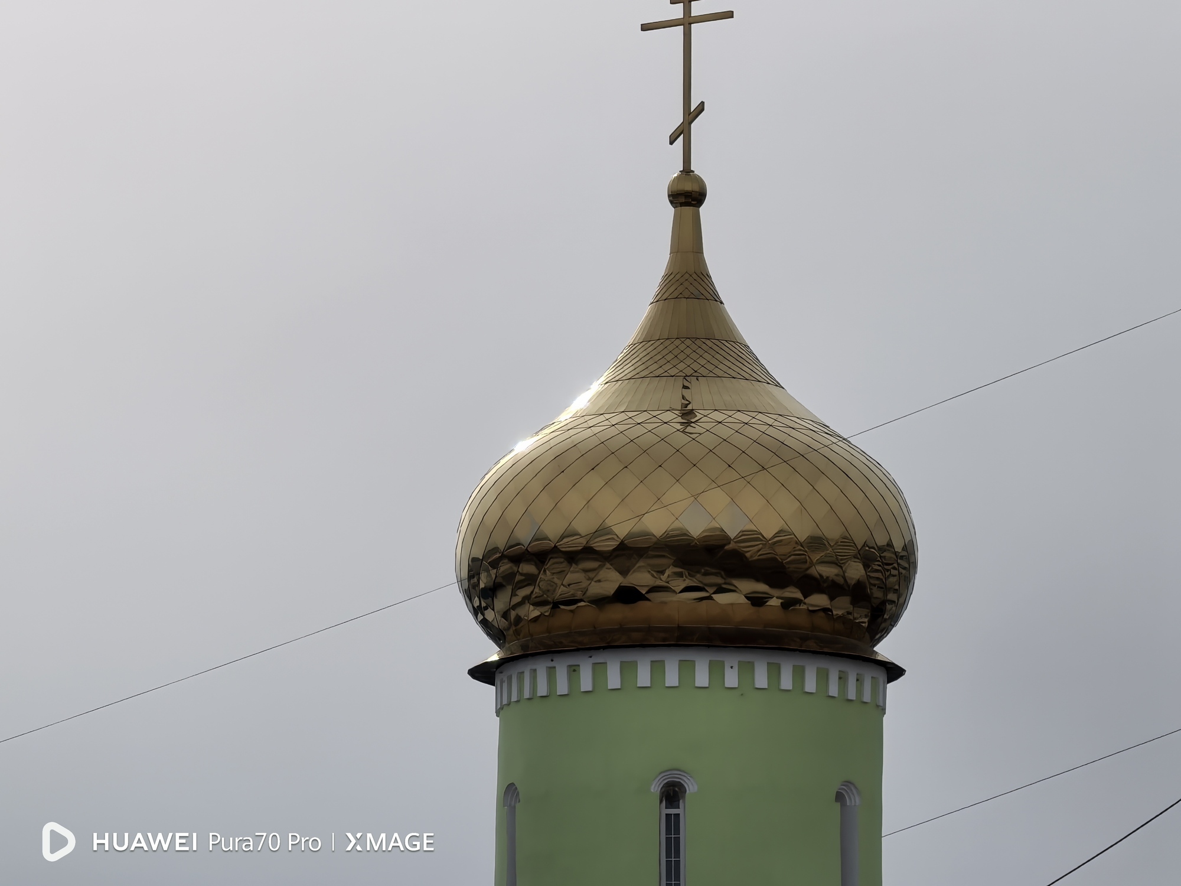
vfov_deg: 5.5
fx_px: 9212
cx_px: 590
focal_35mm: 270
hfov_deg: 7.3
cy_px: 443
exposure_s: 1/2481
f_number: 2.1
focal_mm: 15
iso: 50
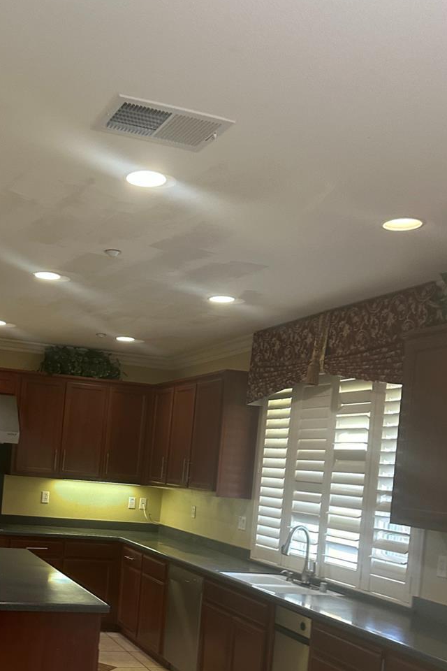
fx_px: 726
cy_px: 470
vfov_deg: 48.3
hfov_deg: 32.8
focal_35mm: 39
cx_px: 64
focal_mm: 6.86
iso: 320
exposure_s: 1/60
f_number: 1.78
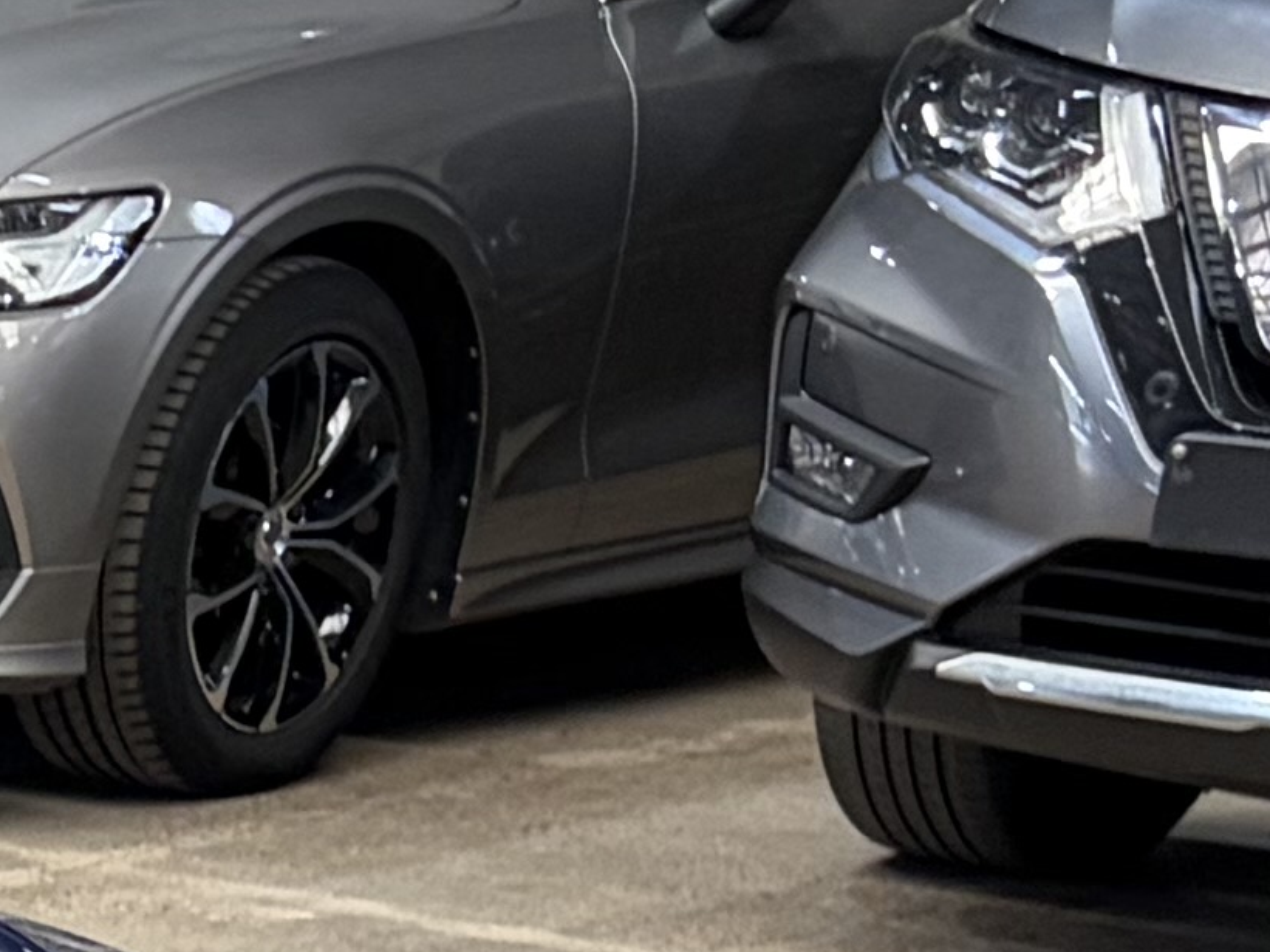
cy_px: 1749
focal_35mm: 181
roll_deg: -3.2
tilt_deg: -12.4
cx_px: -2441
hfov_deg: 9.0
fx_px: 6638
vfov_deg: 7.9
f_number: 1.6
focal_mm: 5.96
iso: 125
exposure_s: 1/93
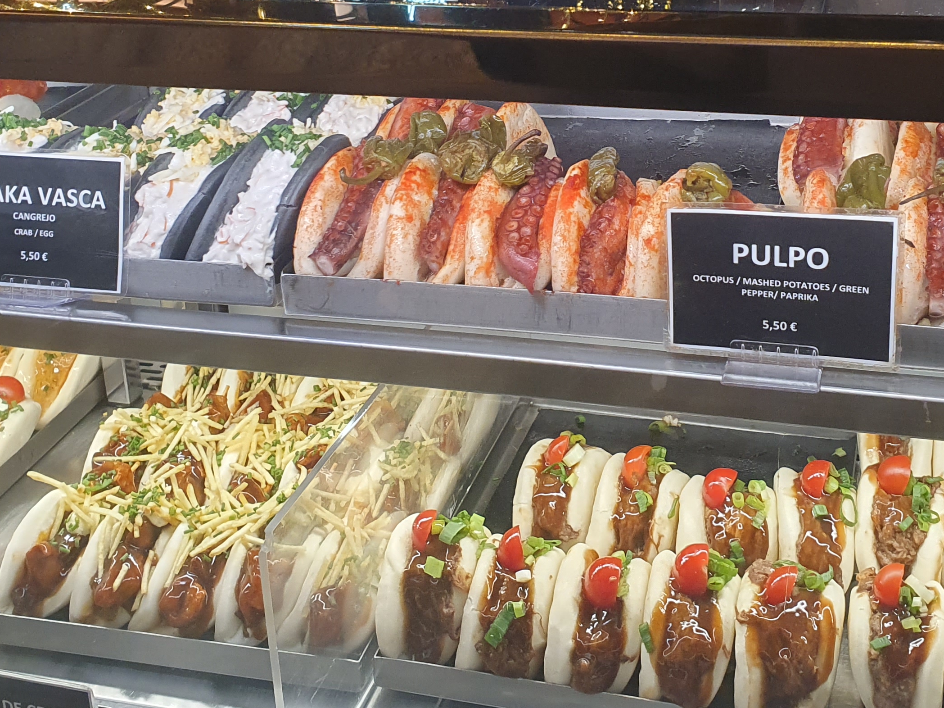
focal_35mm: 50
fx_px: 1363
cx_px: 527
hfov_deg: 38.1
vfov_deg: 28.4
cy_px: 125
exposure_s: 1/100
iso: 250
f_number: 2.4
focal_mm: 4.32
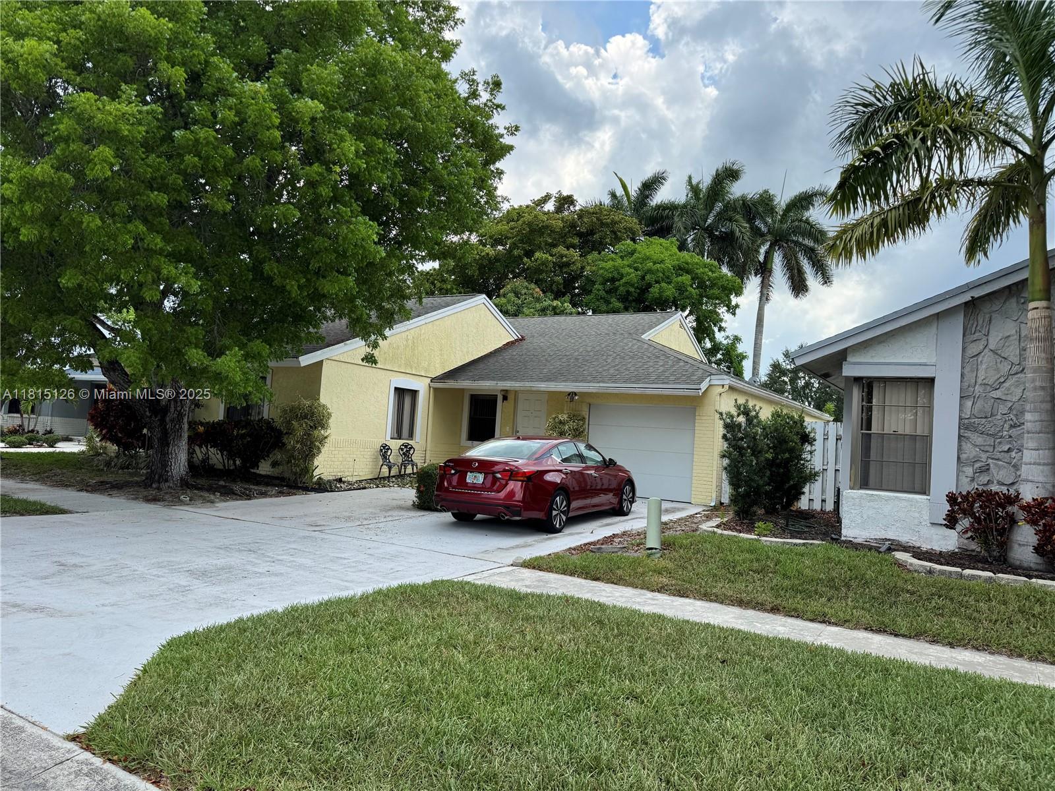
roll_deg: -5.3
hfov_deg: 71.6
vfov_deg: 56.8
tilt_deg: +2.4
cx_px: 528
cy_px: 396
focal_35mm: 24
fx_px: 731
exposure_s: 1/1818
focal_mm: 6.76
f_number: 1.78
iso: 80
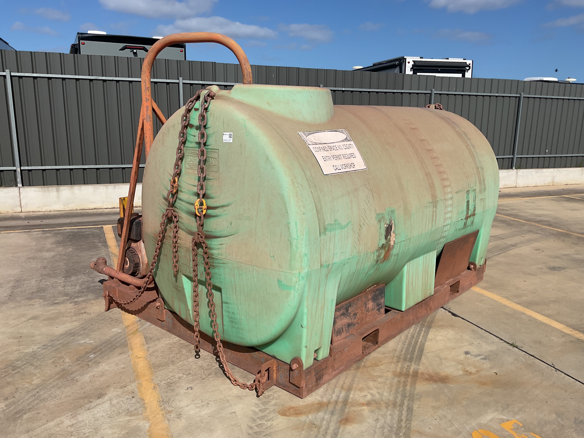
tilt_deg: -12.5
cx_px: 292
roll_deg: -1.0
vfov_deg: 48.2
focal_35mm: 29
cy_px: 219
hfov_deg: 61.7
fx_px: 489
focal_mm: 3
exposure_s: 1/4785
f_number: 1.8
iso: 16
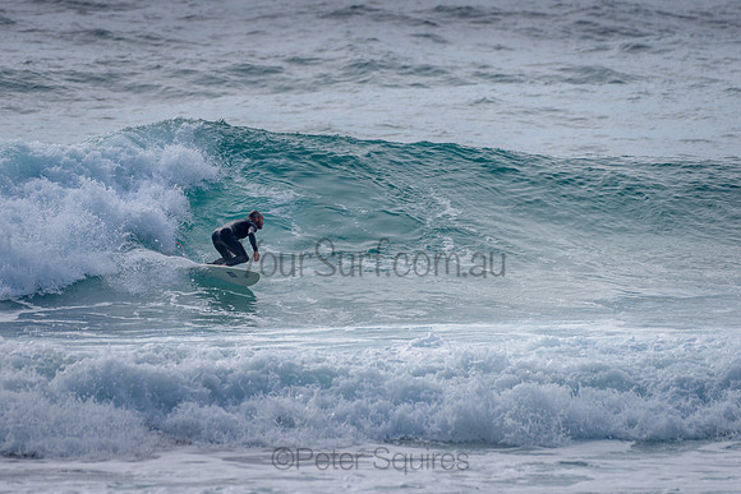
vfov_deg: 2.2
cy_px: 220
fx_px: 12623
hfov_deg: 3.4
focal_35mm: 613
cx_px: 287
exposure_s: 1/2000
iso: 125
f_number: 5.6
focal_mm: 500
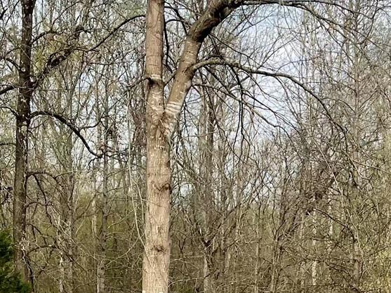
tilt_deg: -2.7
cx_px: 157
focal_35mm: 92
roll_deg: -0.7
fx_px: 1039
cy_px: 314
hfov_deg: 21.3
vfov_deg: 15.7
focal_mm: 5.1
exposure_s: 1/1309
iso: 32
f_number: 1.6
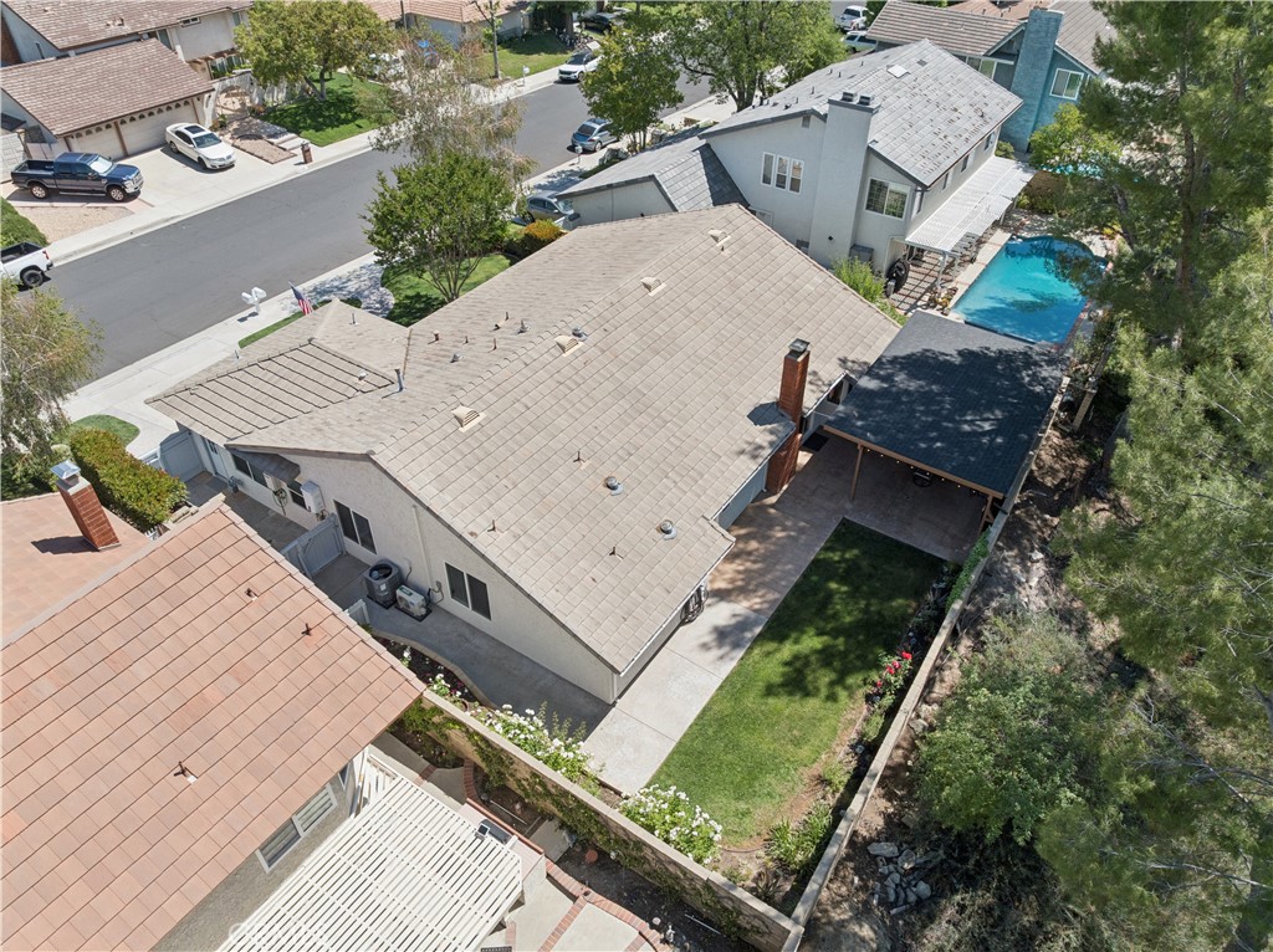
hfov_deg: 71.6
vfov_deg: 56.7
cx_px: 636
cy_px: 476
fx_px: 882
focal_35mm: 24
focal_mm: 12.29
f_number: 2.8
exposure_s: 1/160
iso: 170
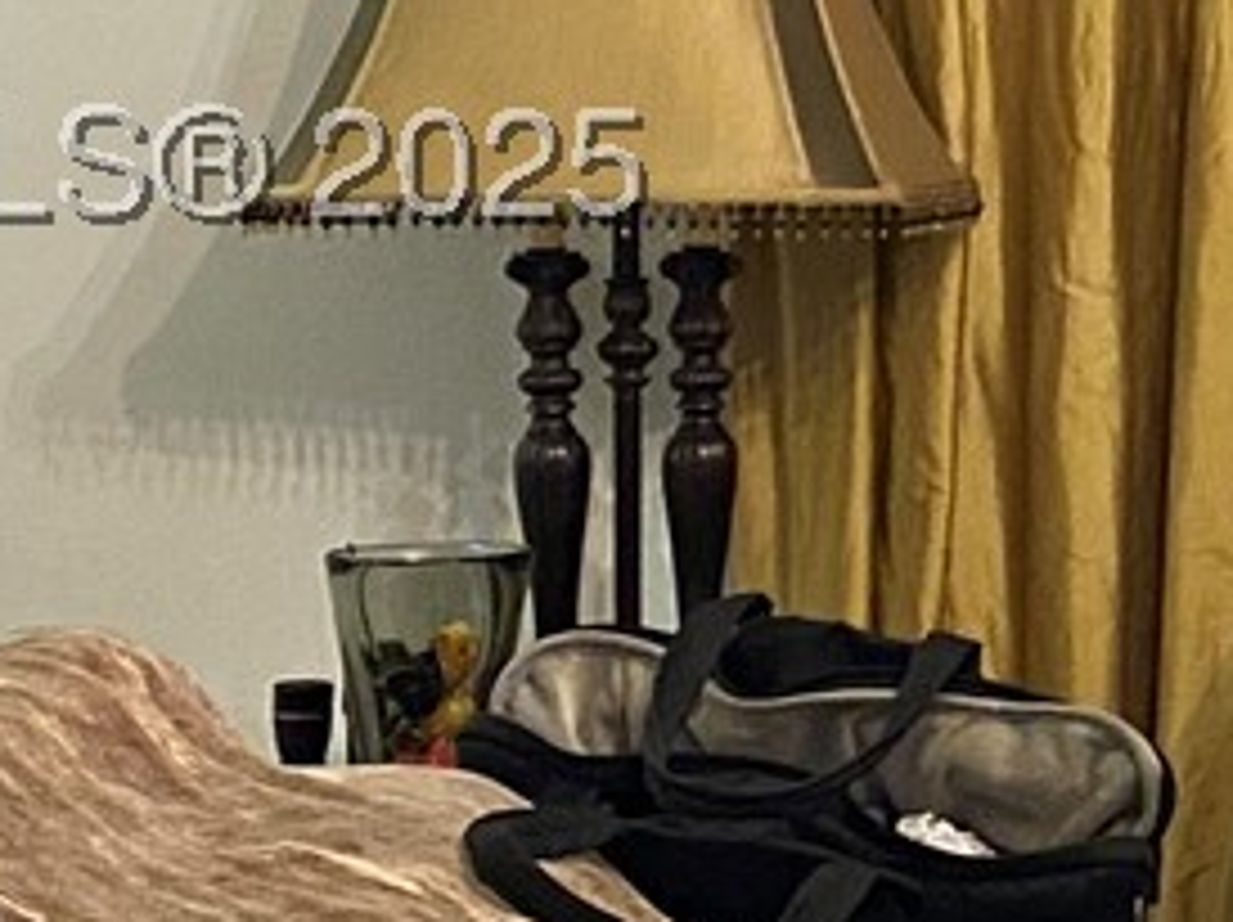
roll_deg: -1.7
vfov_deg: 9.7
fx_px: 5409
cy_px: 193
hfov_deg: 12.3
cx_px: 1971
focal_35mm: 152
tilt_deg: -4.6
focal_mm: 4.25
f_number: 1.8
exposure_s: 1/60
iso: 400
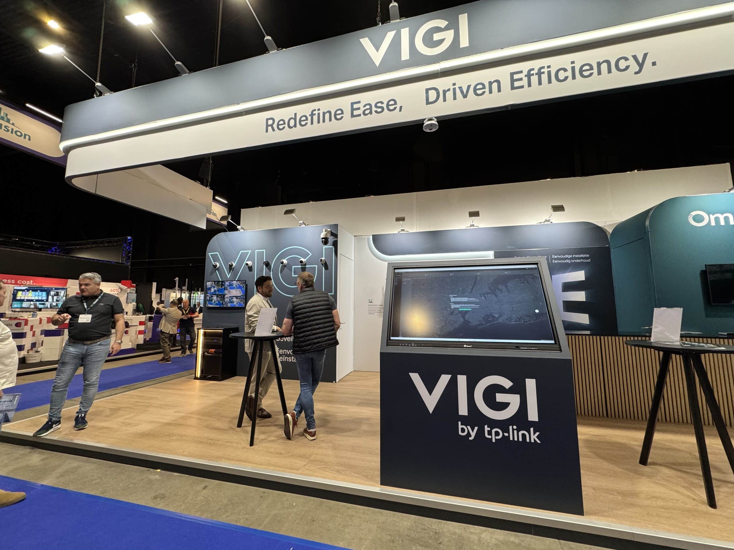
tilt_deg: +6.2
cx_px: 367
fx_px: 297
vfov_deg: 85.7
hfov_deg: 102.1
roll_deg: +0.3
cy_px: 275
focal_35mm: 14
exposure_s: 1/100
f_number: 2.2
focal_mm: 2.22
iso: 160
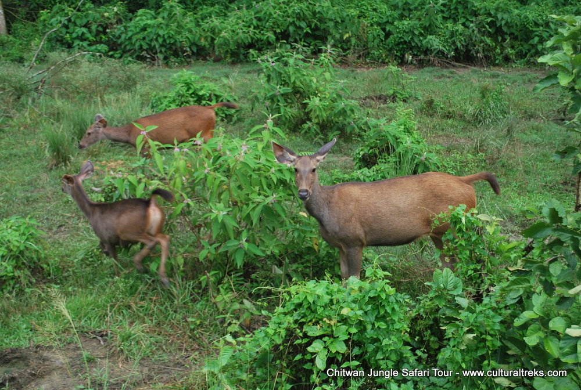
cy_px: 195
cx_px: 290
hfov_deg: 41.0
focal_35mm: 48
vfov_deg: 28.2
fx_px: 777
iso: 200
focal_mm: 32
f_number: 5
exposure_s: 1/100
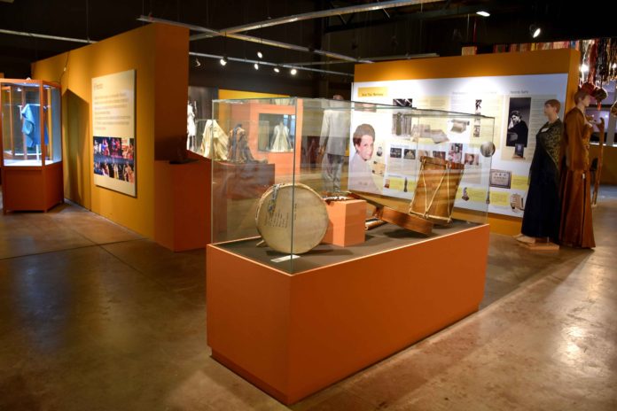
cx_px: 308
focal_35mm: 27
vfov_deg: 47.9
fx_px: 463
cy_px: 206
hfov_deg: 67.4
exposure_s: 1/60
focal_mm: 18
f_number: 4
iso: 800
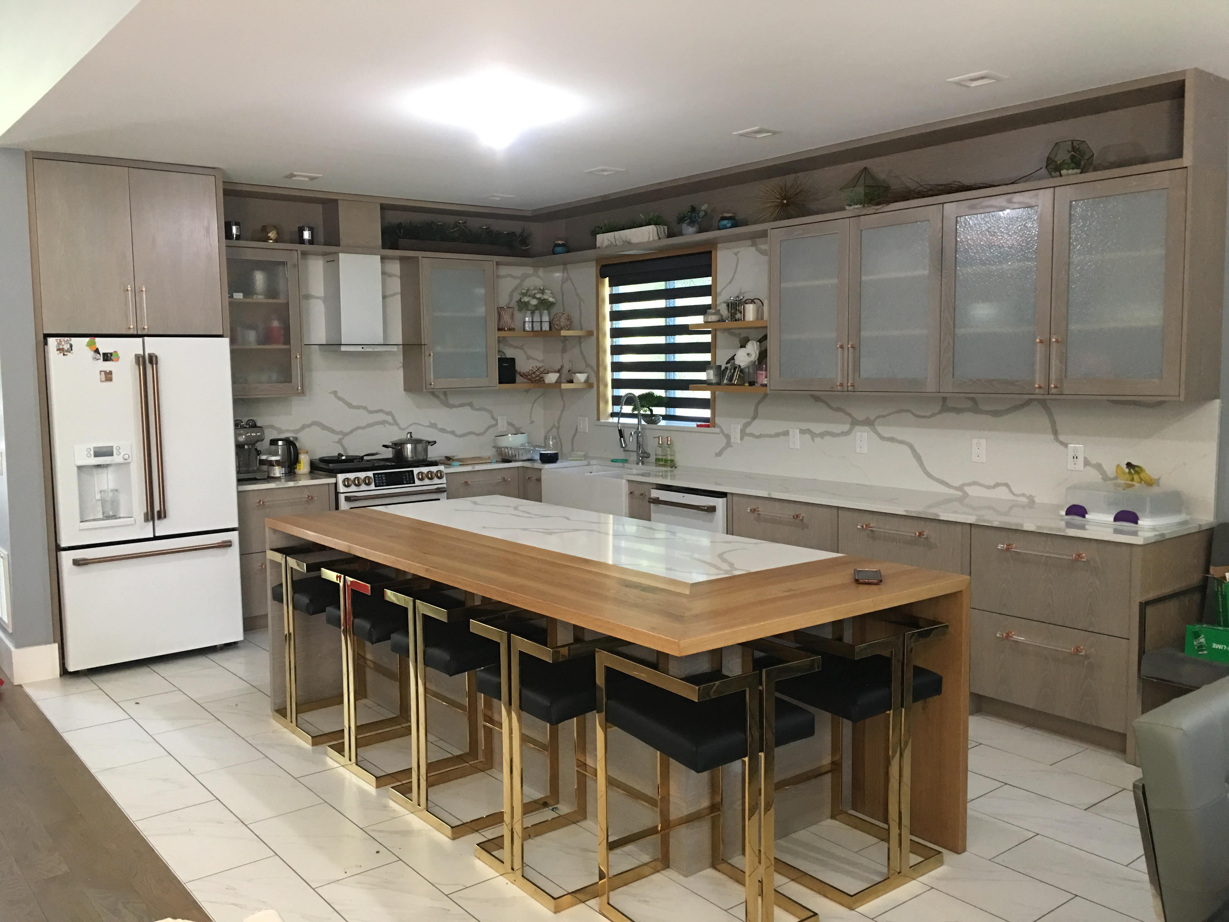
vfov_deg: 48.2
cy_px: 461
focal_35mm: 29
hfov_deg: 61.7
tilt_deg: -3.3
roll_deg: +0.2
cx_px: 614
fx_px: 1030
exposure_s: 1/15
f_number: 2.2
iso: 80
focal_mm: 4.15
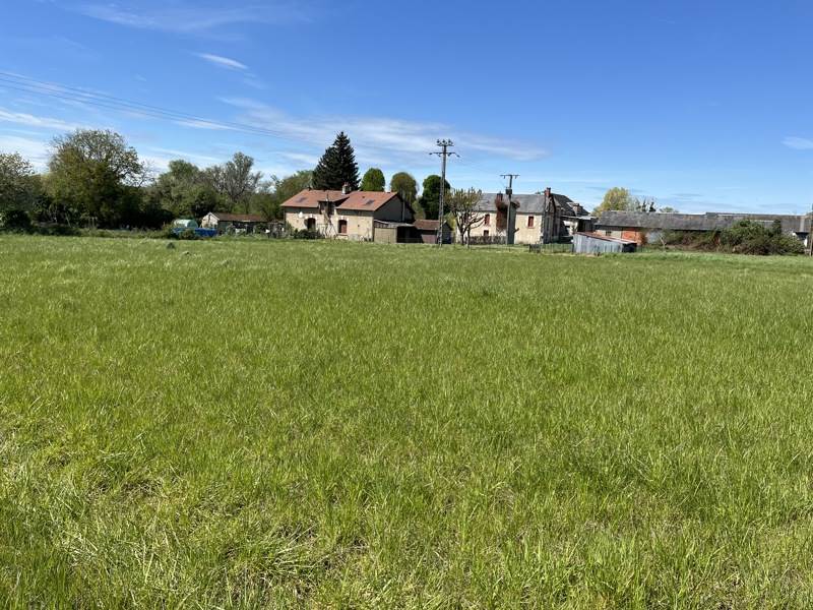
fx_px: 611
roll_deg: +0.0
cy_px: 305
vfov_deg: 53.1
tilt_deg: -9.2
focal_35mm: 26
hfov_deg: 67.3
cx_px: 406
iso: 50
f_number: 1.6
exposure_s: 1/3745
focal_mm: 5.1
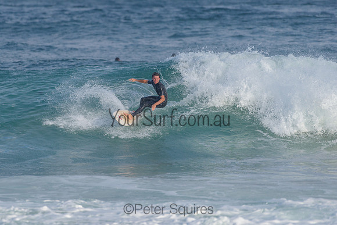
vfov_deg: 2.2
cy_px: 88
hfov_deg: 3.4
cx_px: 131
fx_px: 5735
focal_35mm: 613
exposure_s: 1/2000
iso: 250
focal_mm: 500
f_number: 5.6
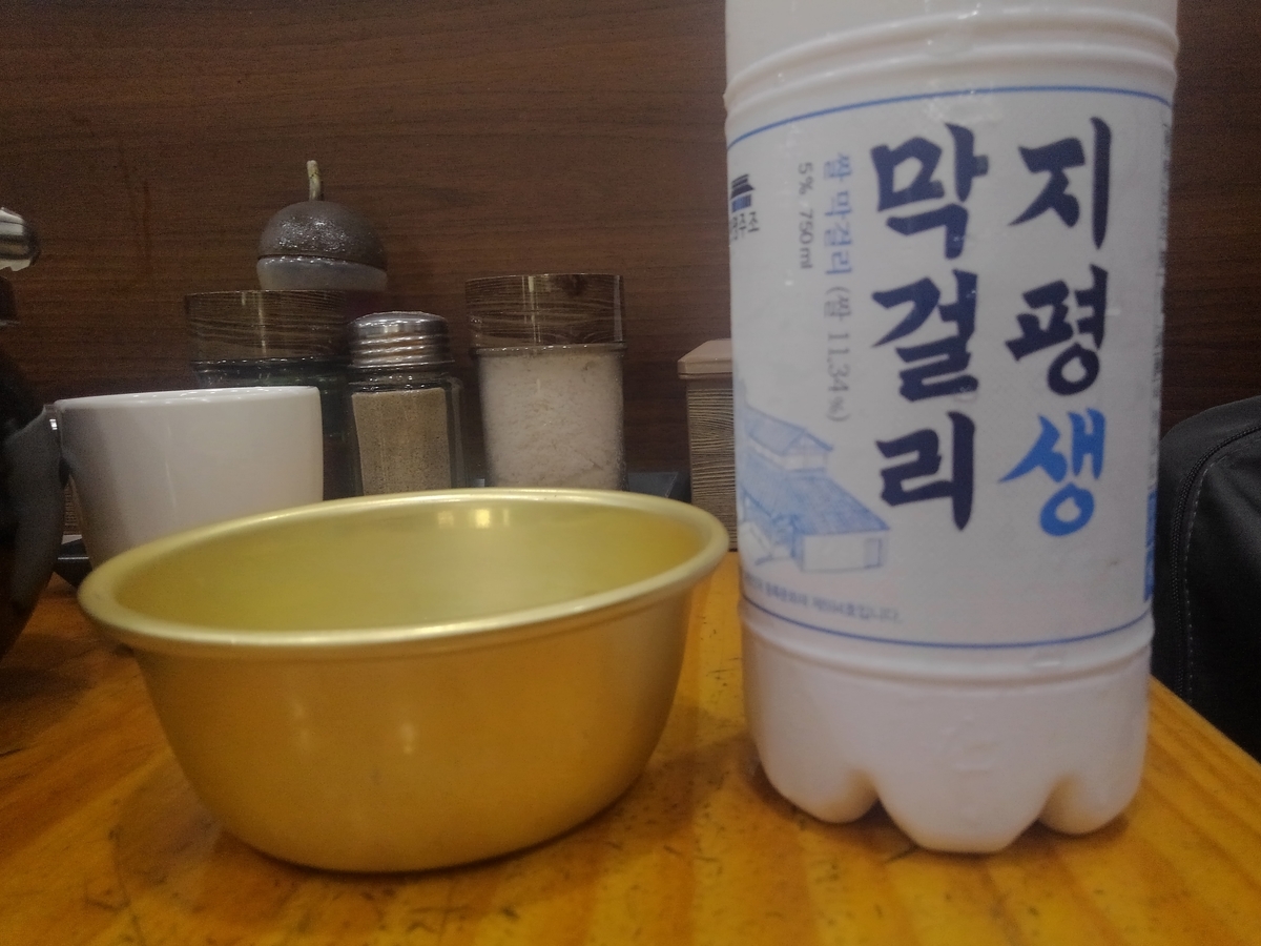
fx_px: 911
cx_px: 630
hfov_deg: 69.4
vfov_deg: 54.9
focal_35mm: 25
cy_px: 473
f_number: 2.2
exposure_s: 1/16.2
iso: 200
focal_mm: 3.46
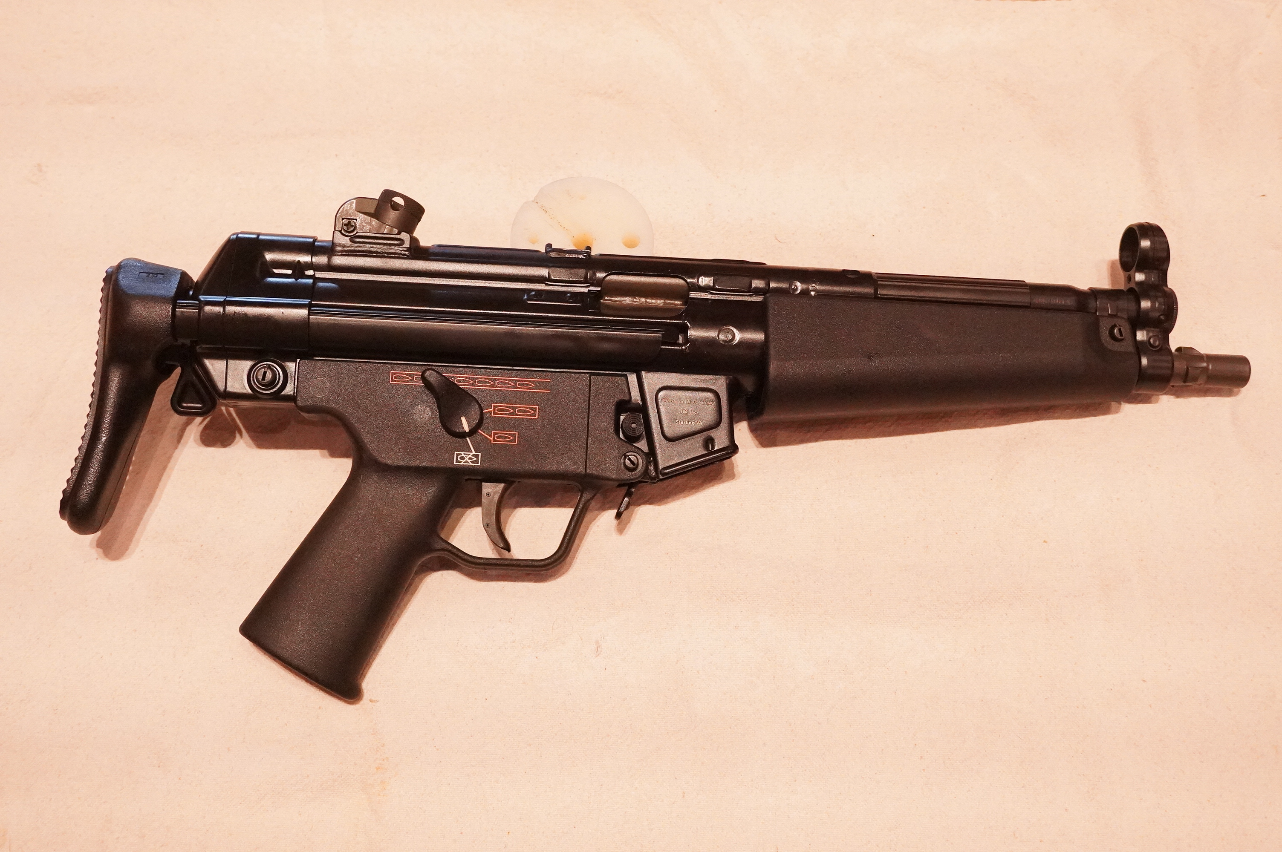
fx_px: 1441
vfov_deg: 33.0
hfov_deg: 48.0
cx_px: 641
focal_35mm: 40
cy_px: 426
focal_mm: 27
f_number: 5.6
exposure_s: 1/160
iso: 8000
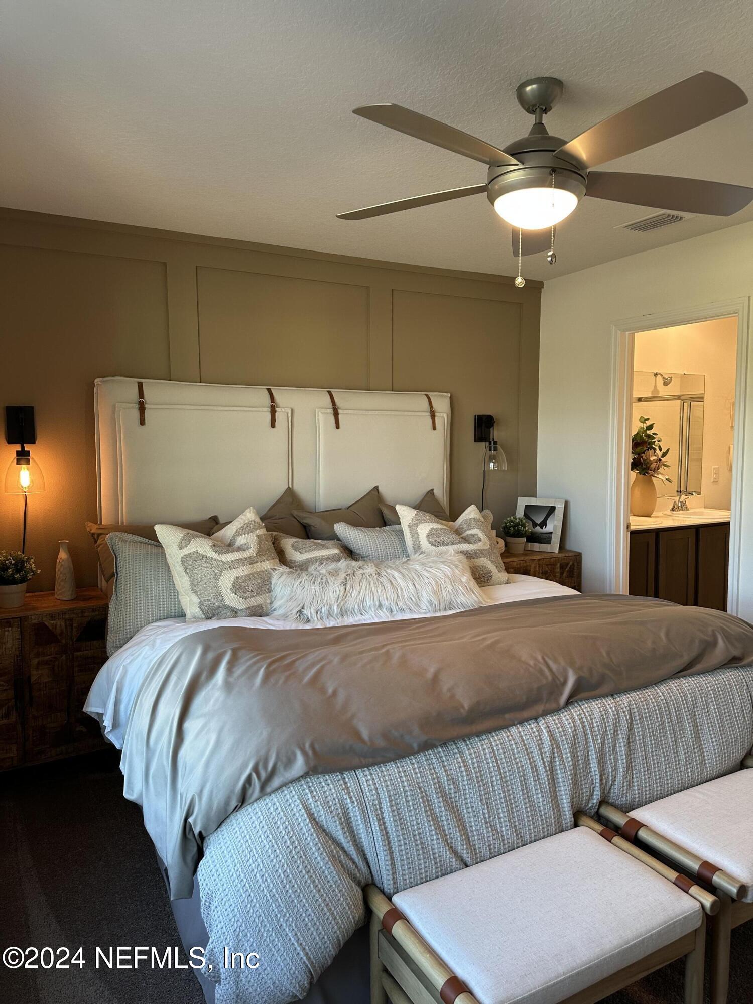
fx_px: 696
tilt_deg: -3.4
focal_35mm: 24
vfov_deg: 71.6
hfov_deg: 56.8
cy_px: 502
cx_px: 376
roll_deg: -0.2
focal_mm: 6.86
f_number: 1.78
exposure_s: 1/120
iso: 125
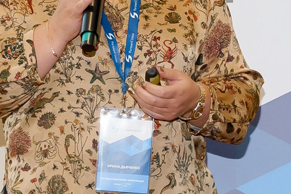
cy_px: 153
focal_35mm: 221
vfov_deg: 6.2
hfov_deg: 9.3
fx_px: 1786
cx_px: 29
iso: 1600
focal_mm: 36
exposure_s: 1/125
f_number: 4.5
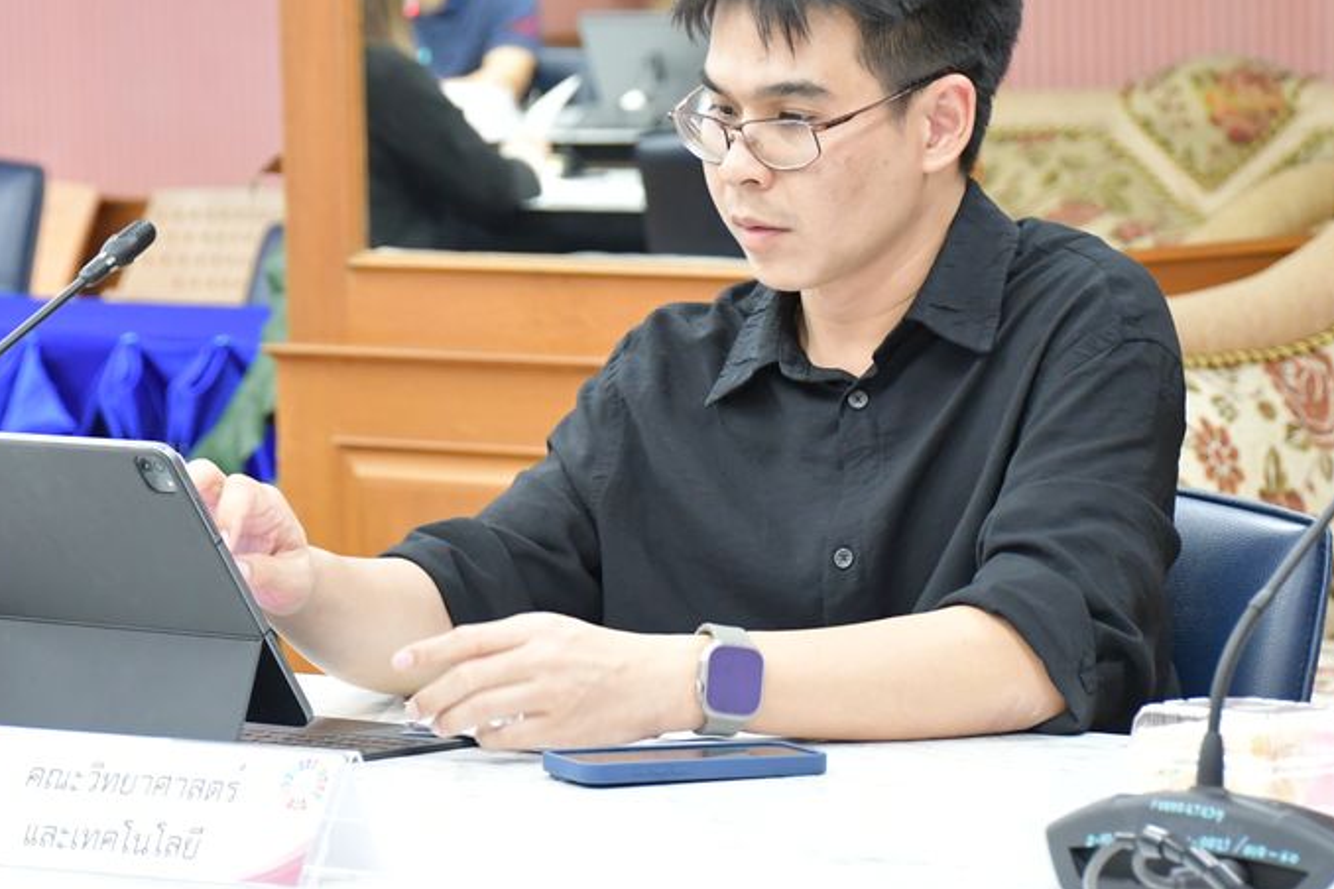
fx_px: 7559
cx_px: 671
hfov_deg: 10.1
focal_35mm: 204
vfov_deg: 6.7
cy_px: 247
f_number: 5.3
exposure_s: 1/100
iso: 3200
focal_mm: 90
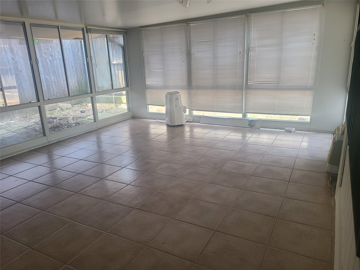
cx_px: 180
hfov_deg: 67.3
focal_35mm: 26
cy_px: 135
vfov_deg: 53.1
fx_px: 270
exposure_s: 1/59
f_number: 1.8
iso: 125
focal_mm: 5.4
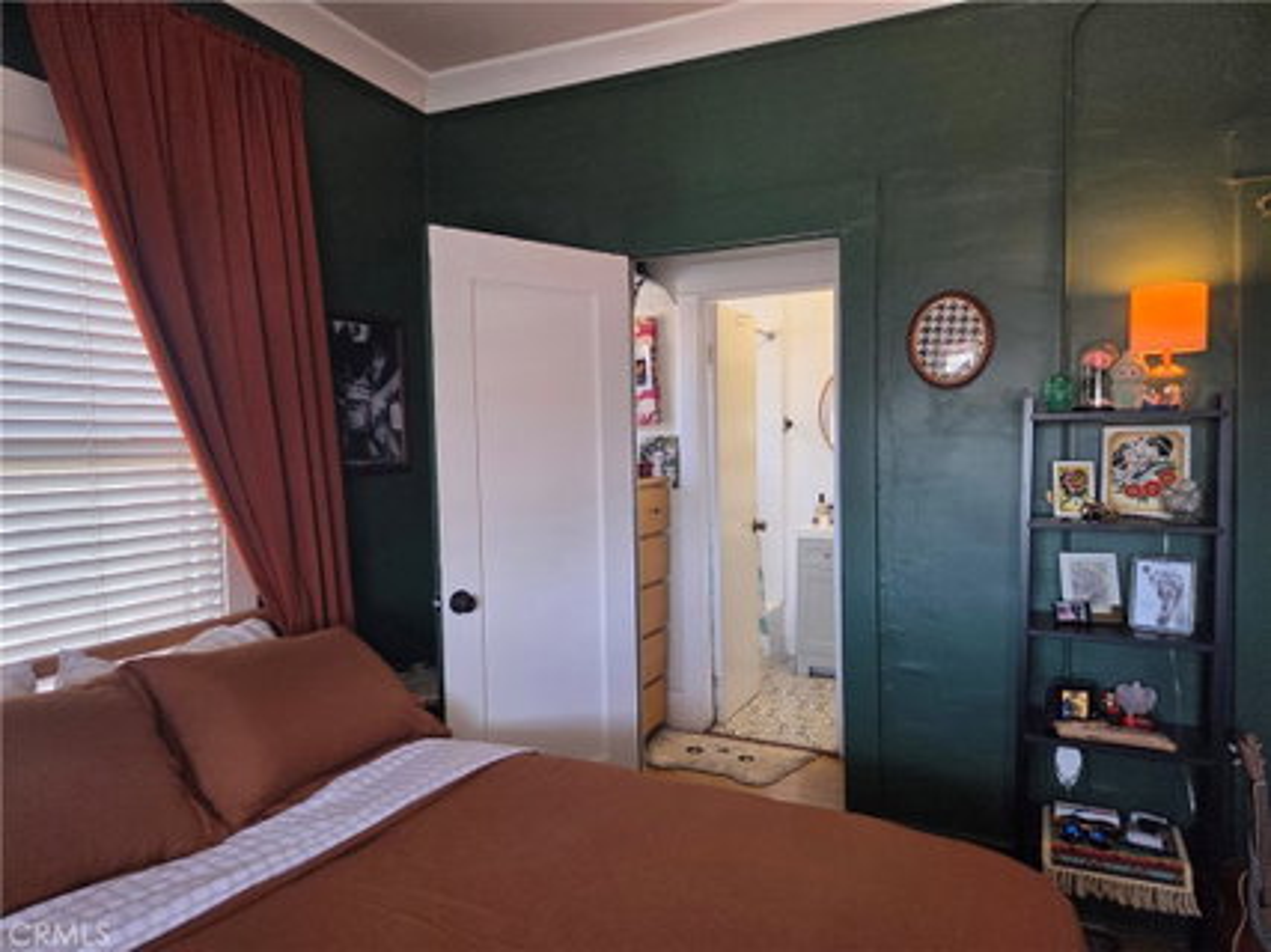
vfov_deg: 58.9
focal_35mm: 23
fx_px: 844
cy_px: 476
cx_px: 636
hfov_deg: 73.9
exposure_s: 1/100
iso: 320
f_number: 1.8
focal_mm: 5.4
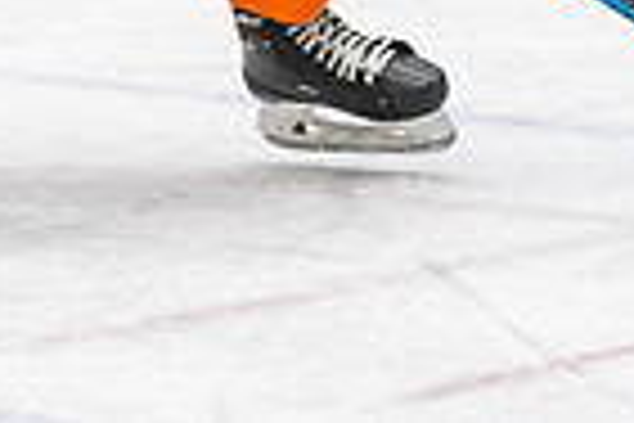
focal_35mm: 621
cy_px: -493
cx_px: -31
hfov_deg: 3.3
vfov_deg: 2.2
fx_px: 10936
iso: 1400
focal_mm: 98
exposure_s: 1/640
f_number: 2.8
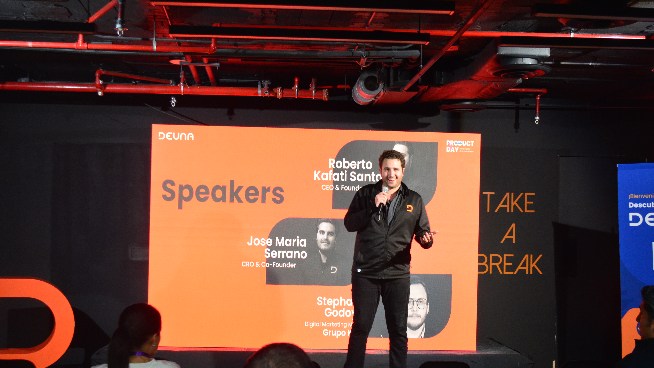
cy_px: 219
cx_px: 329
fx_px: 884
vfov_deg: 23.5
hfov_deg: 40.6
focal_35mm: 51
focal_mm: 32
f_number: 5
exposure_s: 1/60
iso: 1600
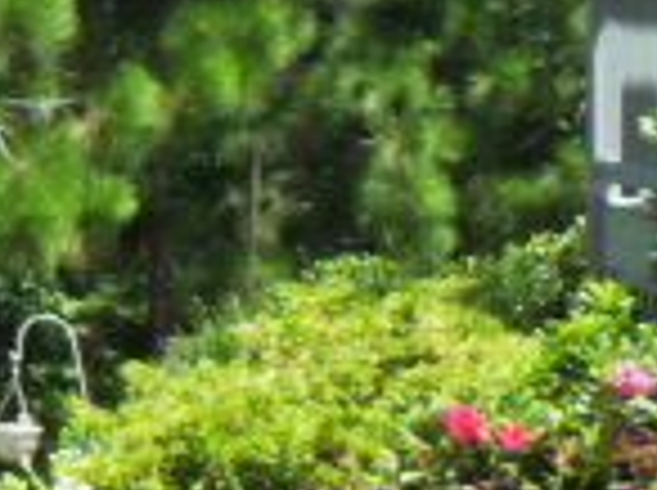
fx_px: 4661
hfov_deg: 7.1
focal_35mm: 246
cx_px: -1395
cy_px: 539
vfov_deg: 6.0
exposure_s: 1/60
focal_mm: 6.2
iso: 100
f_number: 8.9
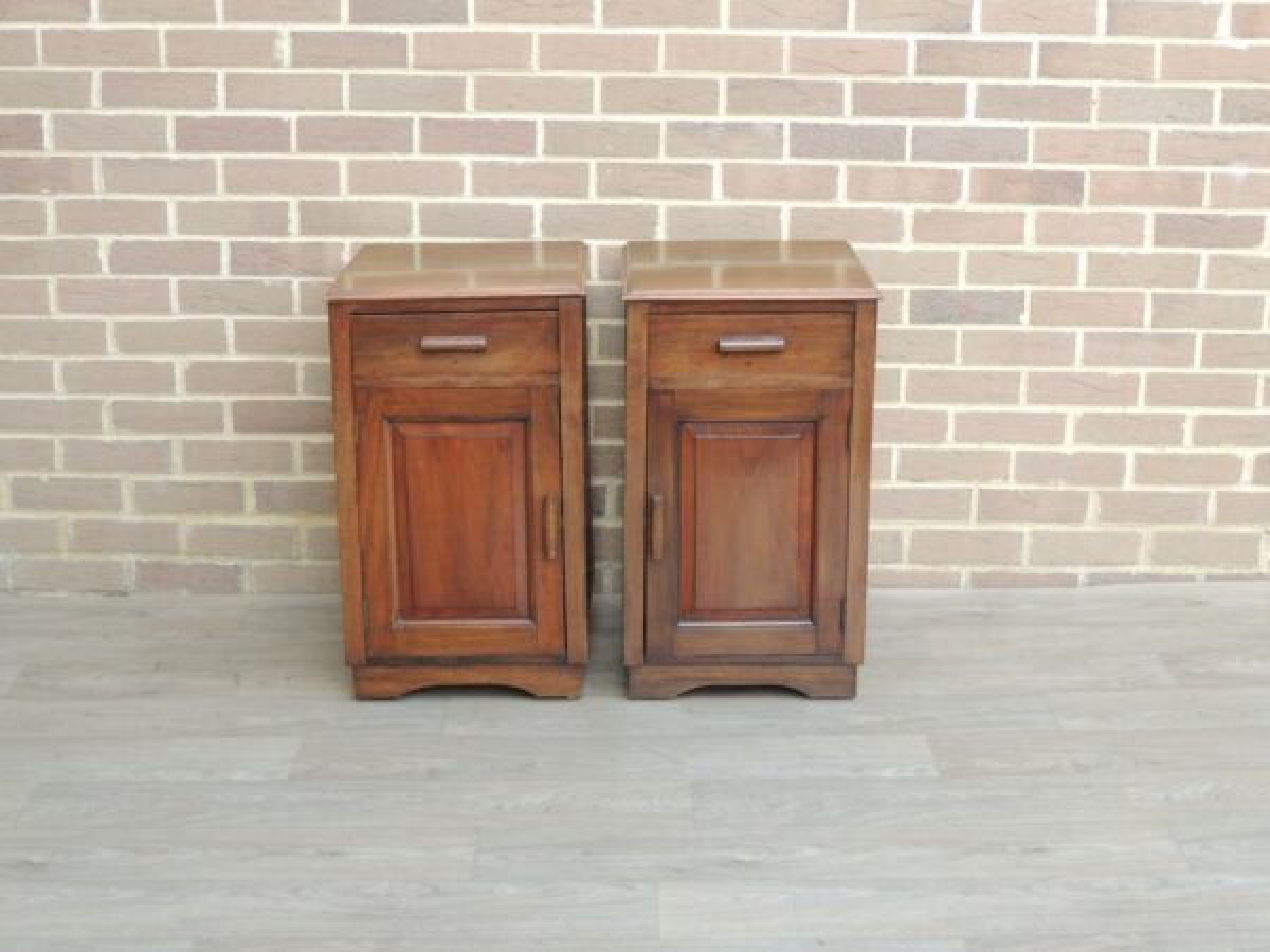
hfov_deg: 34.9
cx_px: 635
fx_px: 2018
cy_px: 476
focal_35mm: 55
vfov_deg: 26.6
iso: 180
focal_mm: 9.8
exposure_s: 1/60
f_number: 3.7
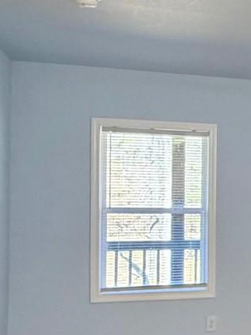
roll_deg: -0.5
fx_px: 686
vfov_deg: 27.3
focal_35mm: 71
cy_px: 199
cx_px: 428
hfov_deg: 17.5
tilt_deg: +0.0
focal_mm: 2.22
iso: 160
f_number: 2.2
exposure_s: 1/60
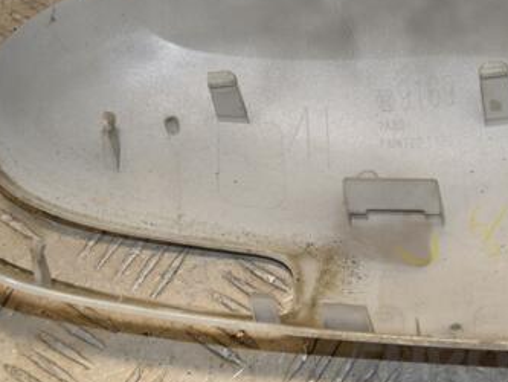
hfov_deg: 16.8
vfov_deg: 12.7
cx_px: 323
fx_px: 1716
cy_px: 160
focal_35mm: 117
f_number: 9
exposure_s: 1/200
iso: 800
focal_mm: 45
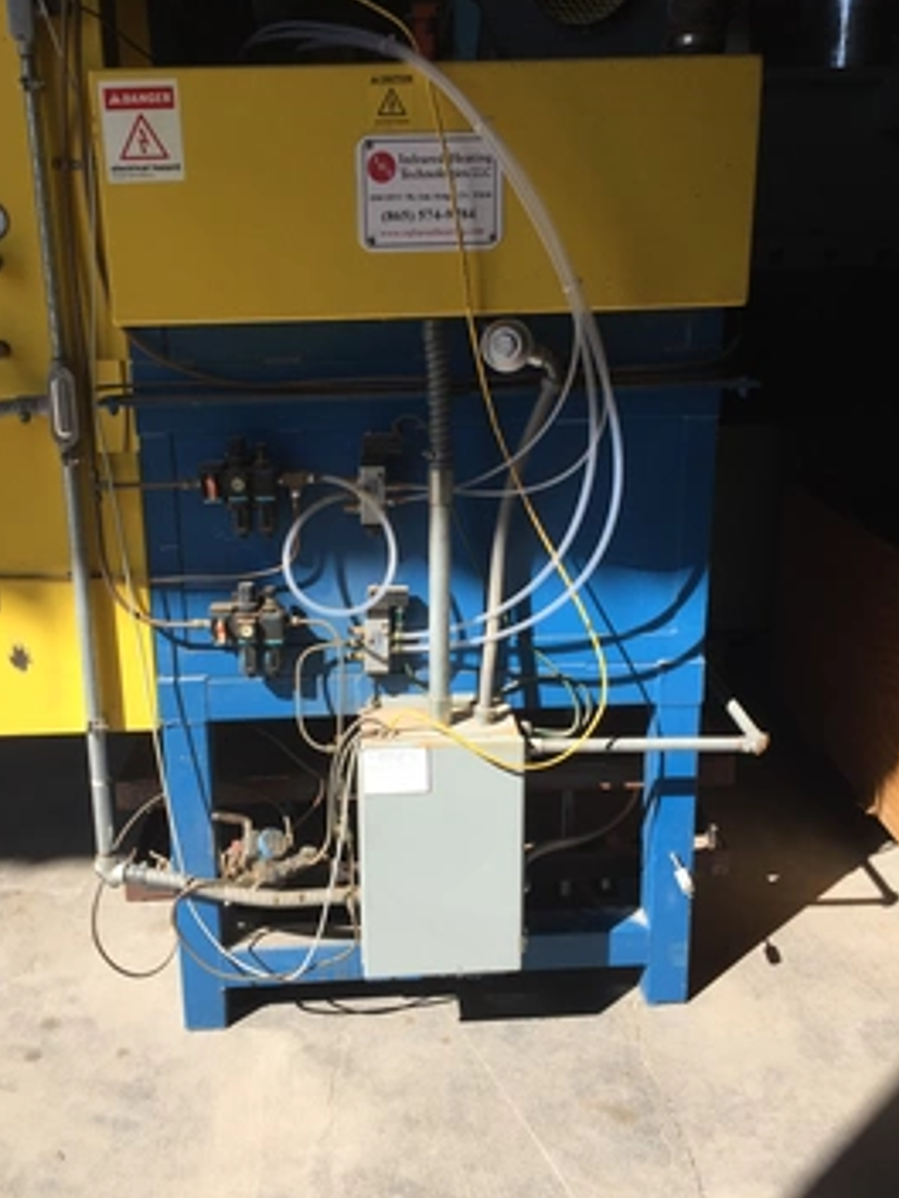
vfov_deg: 55.3
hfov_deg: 42.9
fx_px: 1143
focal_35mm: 33
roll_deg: -1.7
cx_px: 409
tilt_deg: -12.6
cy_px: 579
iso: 32
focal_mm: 4.15
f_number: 2.2
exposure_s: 1/1199
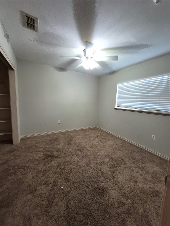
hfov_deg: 89.9
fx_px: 85
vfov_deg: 106.2
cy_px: 113
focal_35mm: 13
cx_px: 85
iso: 400
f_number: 2.2
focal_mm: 1.74
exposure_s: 1/60
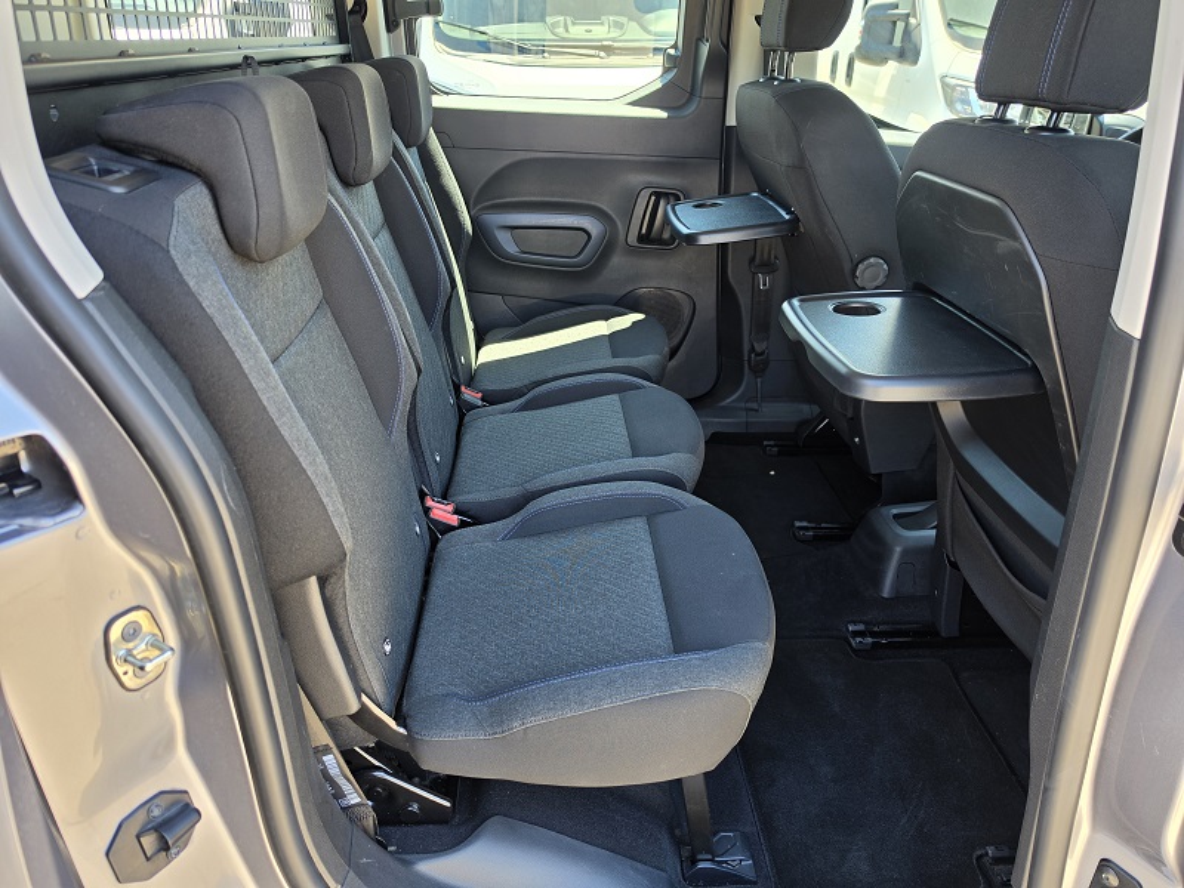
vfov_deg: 58.9
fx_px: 787
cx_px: 592
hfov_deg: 73.9
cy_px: 444
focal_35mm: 23
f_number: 1.4
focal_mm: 6.5
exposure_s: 1/180
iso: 25
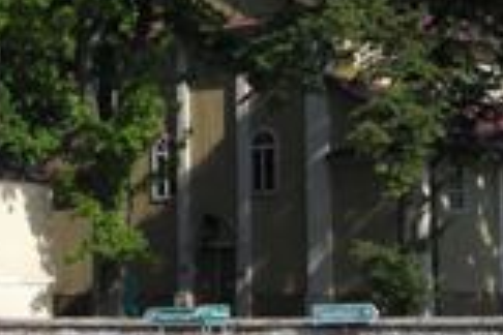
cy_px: 40
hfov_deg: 18.2
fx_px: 1523
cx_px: -25
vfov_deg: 12.5
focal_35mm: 109
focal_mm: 6.3
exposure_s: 1/177
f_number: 6.4
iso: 50
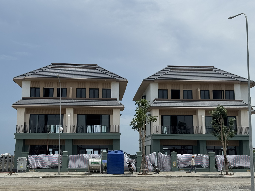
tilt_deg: +10.1
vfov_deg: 30.3
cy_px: 96
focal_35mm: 48
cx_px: 128
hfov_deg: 39.7
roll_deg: -0.4
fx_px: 354
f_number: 1.78
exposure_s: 1/9009
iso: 64
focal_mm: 6.76
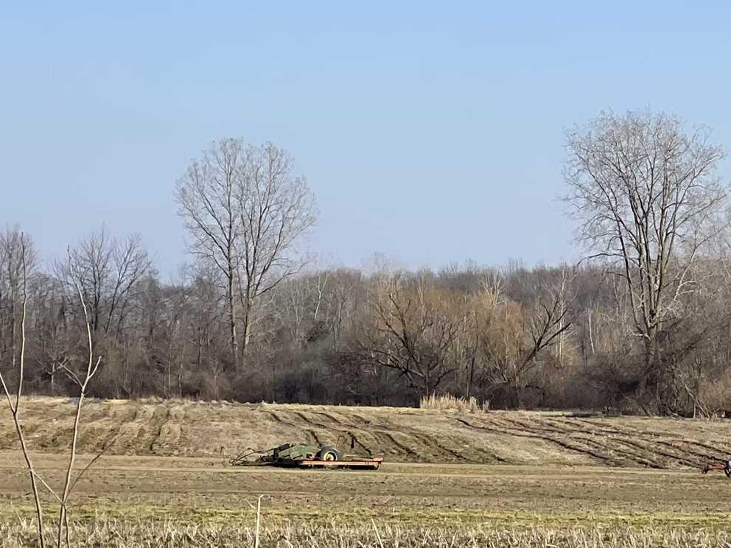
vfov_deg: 9.2
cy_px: 155
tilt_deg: +2.8
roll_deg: -1.3
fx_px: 3400
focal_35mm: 161
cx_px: 755
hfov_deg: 12.1
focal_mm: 6
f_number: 2
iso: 25
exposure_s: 1/1996
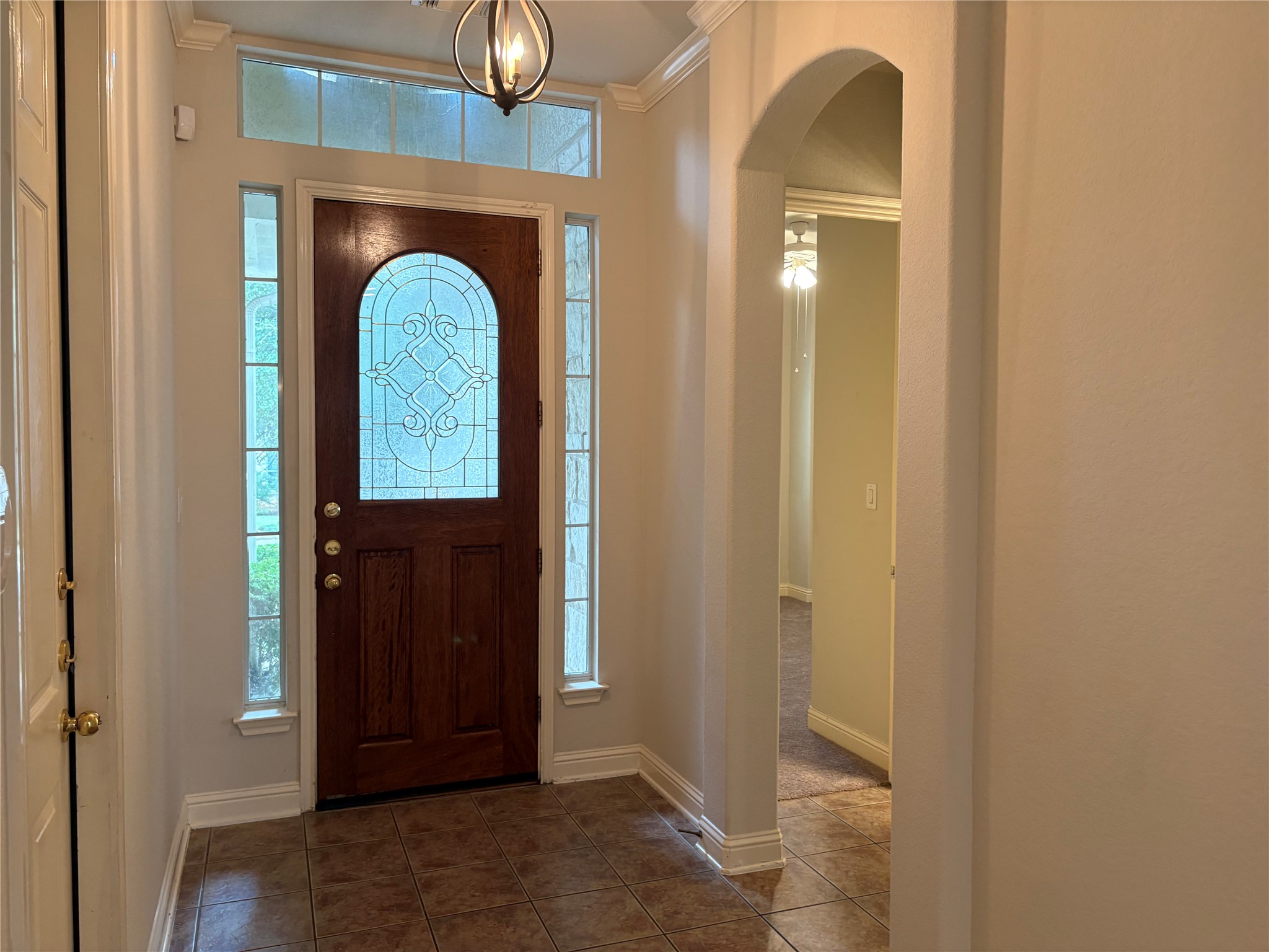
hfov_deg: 67.3
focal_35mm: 26
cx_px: 634
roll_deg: +0.4
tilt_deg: -0.9
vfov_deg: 53.1
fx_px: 953
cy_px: 476
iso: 200
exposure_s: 1/60
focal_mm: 5.96
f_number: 1.6
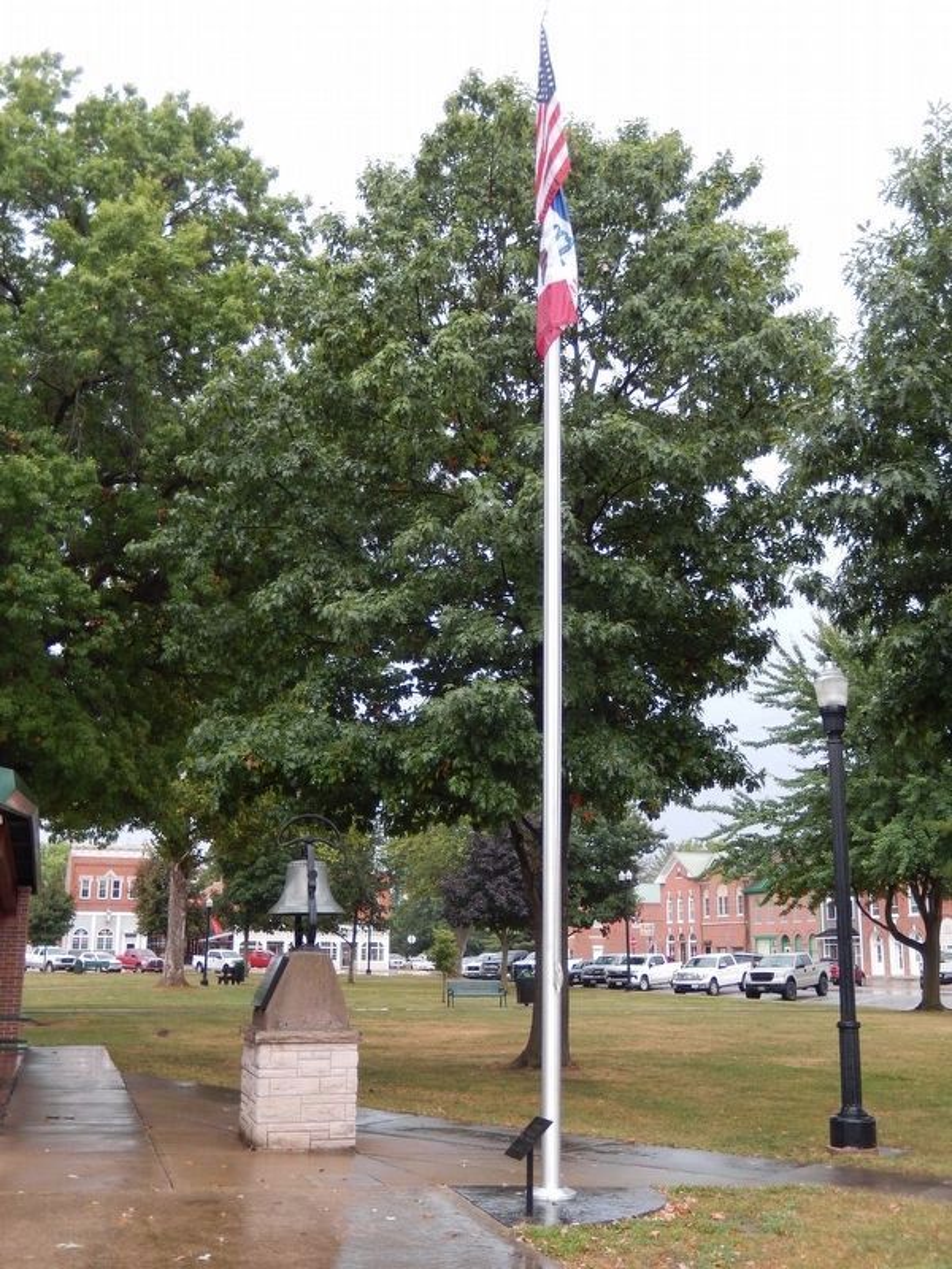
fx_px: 1320
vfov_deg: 51.4
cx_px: 476
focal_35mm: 36
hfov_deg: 39.7
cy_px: 634
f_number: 4
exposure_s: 1/50
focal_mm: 6.5
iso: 125
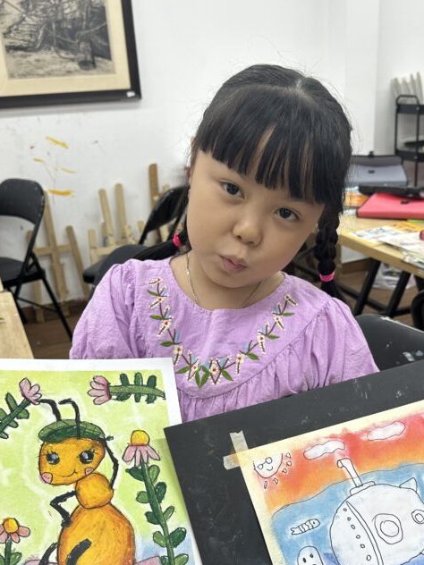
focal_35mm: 38
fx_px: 621
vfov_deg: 48.4
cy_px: 359
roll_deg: +1.7
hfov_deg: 37.6
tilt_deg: -24.9
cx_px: 256
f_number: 1.78
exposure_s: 1/142
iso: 64
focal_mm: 6.86
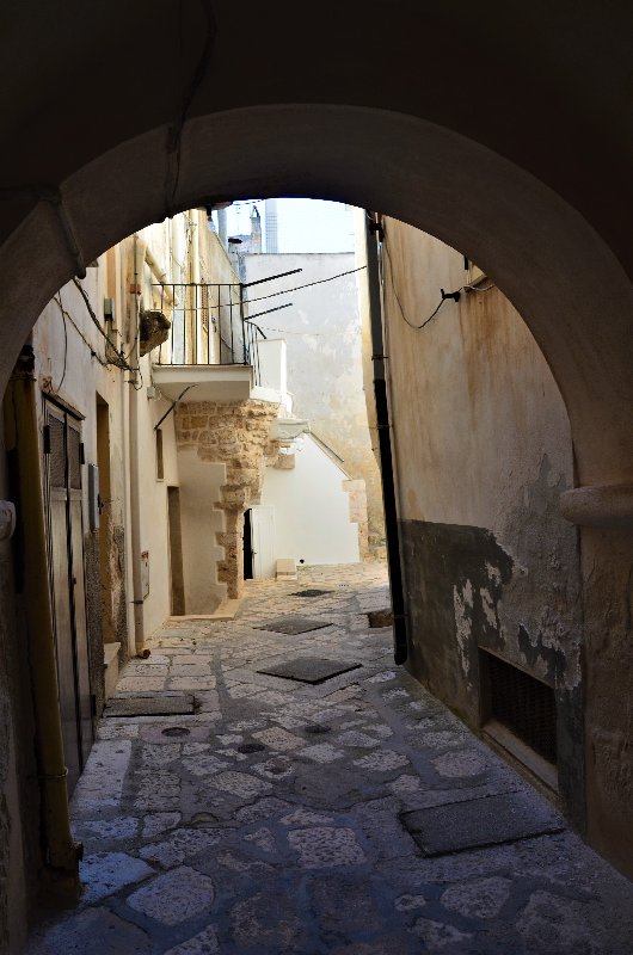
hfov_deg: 47.7
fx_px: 715
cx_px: 316
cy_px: 478
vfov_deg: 67.5
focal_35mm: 27
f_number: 8
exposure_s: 1/60
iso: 320
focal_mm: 18
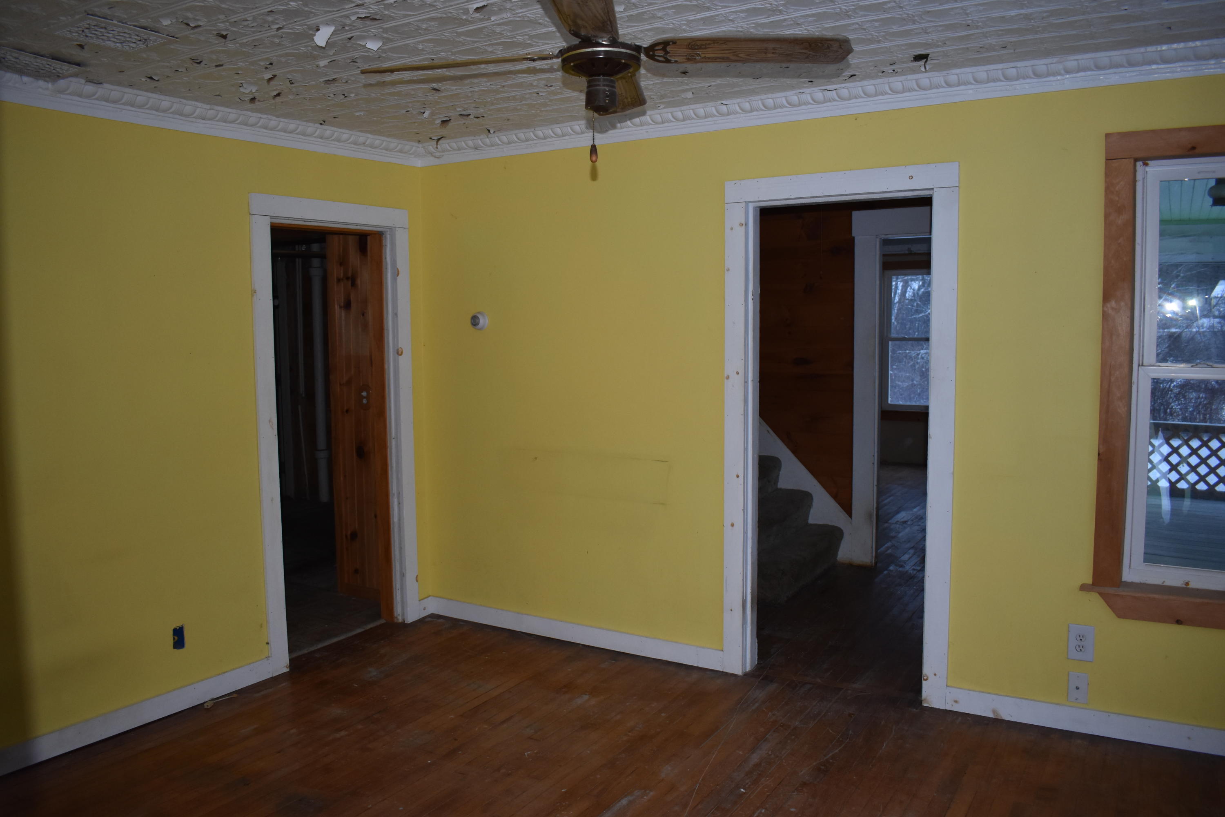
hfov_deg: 67.4
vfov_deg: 47.9
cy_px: 408
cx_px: 612
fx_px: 919
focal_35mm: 27
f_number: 3.5
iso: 800
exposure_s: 1/125
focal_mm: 18
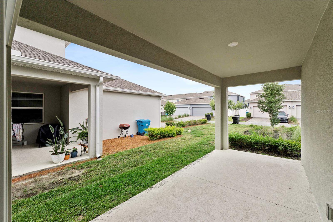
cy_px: 111
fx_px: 139
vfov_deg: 77.3
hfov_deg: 100.4
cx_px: 166
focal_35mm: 15
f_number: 3.5
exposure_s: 1/1250
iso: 200
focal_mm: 10
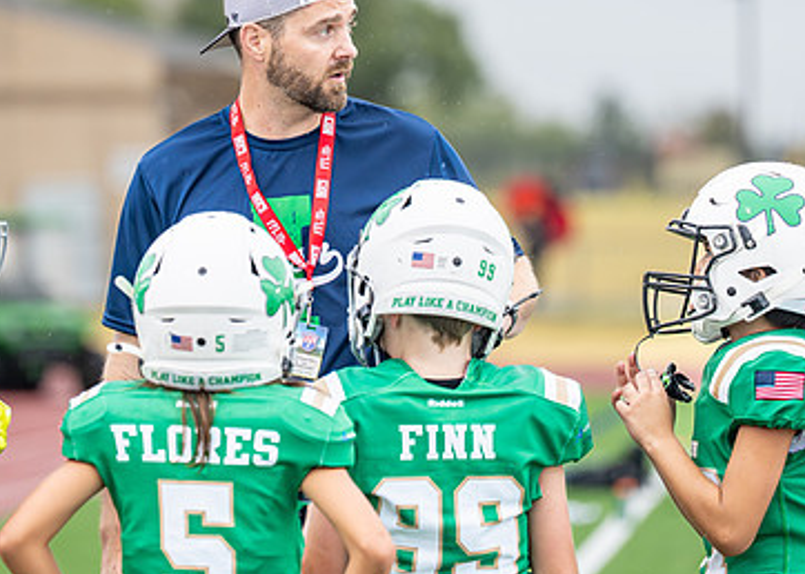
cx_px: 295
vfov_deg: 4.1
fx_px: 7996
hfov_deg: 5.8
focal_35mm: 350
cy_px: 105
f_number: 2.8
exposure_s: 1/1000
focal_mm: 170
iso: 500
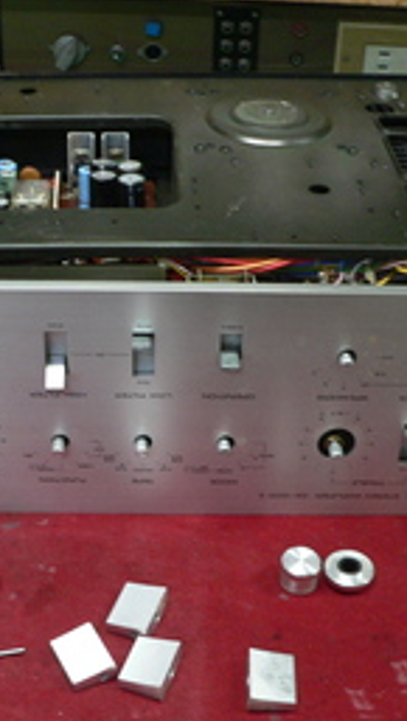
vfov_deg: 36.0
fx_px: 1110
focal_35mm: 58
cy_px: 377
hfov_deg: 20.7
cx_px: 160
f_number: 2.8
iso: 200
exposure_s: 1/20
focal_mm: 6
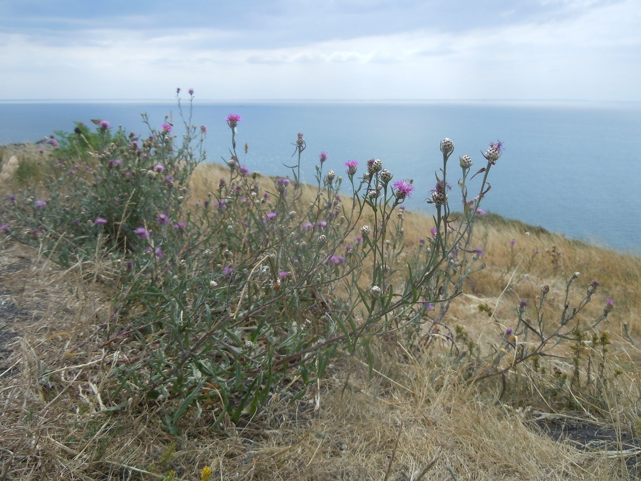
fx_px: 556
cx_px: 320
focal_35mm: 30
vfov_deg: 46.8
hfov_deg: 60.0
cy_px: 240
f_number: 3.5
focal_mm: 5.4
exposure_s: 1/800
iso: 100
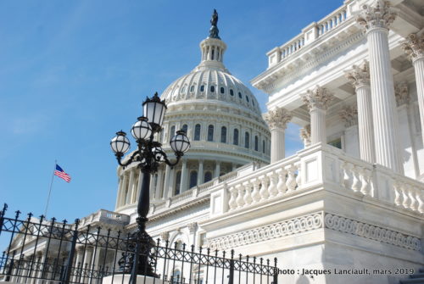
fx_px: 478
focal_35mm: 40
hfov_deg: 47.9
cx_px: 212
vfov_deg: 33.1
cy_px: 142
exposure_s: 1/250
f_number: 8
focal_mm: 27
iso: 100
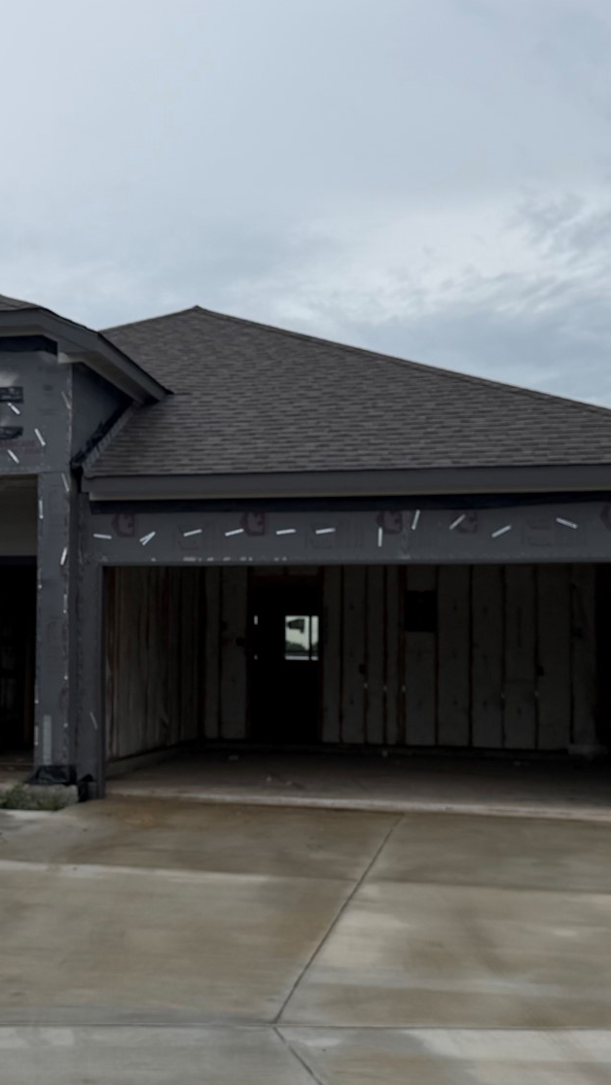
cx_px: 144
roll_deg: -0.9
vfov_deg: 42.8
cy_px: 593
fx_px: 1382
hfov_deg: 24.6
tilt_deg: +2.0
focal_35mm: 48
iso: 80
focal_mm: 6.76
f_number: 1.78
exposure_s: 1/4167
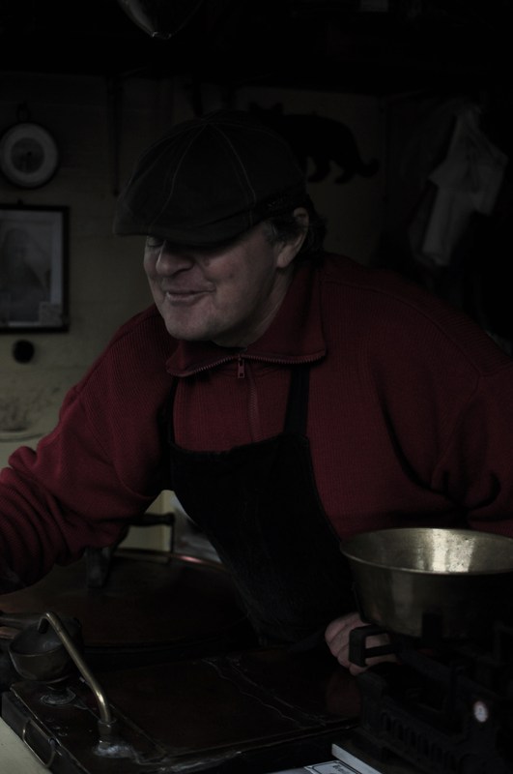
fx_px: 1126
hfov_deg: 25.7
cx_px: 256
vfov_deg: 37.9
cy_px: 387
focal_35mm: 52
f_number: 1.8
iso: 200
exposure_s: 1/640
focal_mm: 35
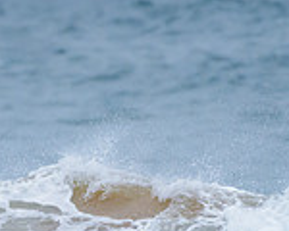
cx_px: -67
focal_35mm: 2228
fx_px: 19057
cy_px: 312
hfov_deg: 0.9
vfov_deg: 0.7
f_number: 5.6
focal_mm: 500
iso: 1100
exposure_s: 1/1250
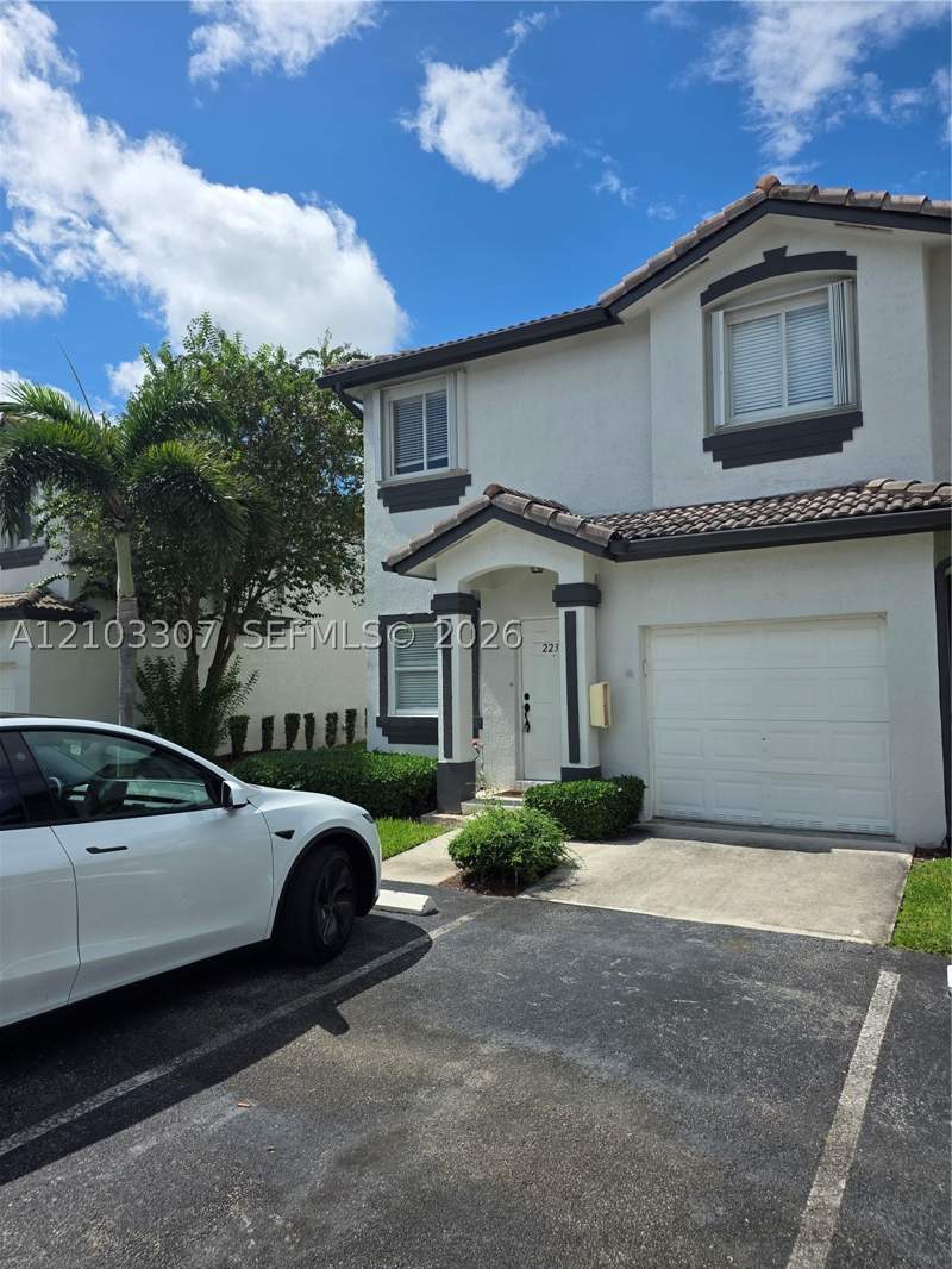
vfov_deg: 73.9
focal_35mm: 23
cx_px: 476
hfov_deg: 58.9
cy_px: 634
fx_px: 843
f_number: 1.7
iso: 80
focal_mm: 6.25
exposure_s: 1/7944
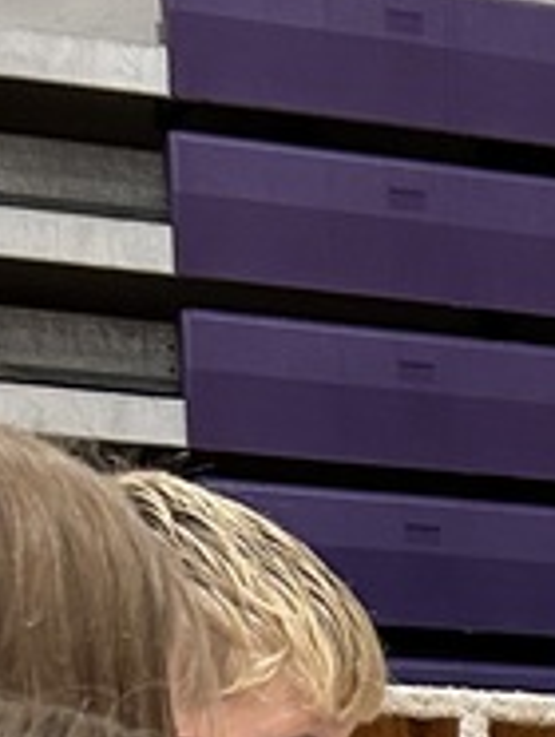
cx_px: 1360
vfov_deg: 11.9
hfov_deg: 9.2
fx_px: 3050
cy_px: 1593
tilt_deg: -18.7
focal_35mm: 143
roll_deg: -4.8
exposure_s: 1/93
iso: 125
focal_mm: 5.7
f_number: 1.5
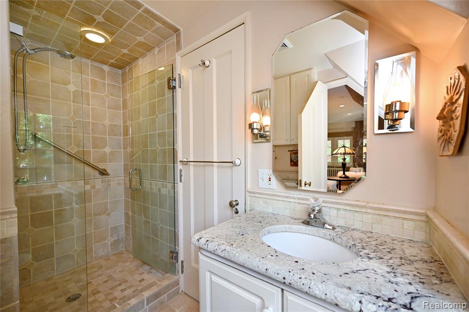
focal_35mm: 14
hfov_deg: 104.3
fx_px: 182
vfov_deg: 81.2
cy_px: 156
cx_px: 234
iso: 1000
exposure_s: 1/60
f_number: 6.3
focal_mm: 14
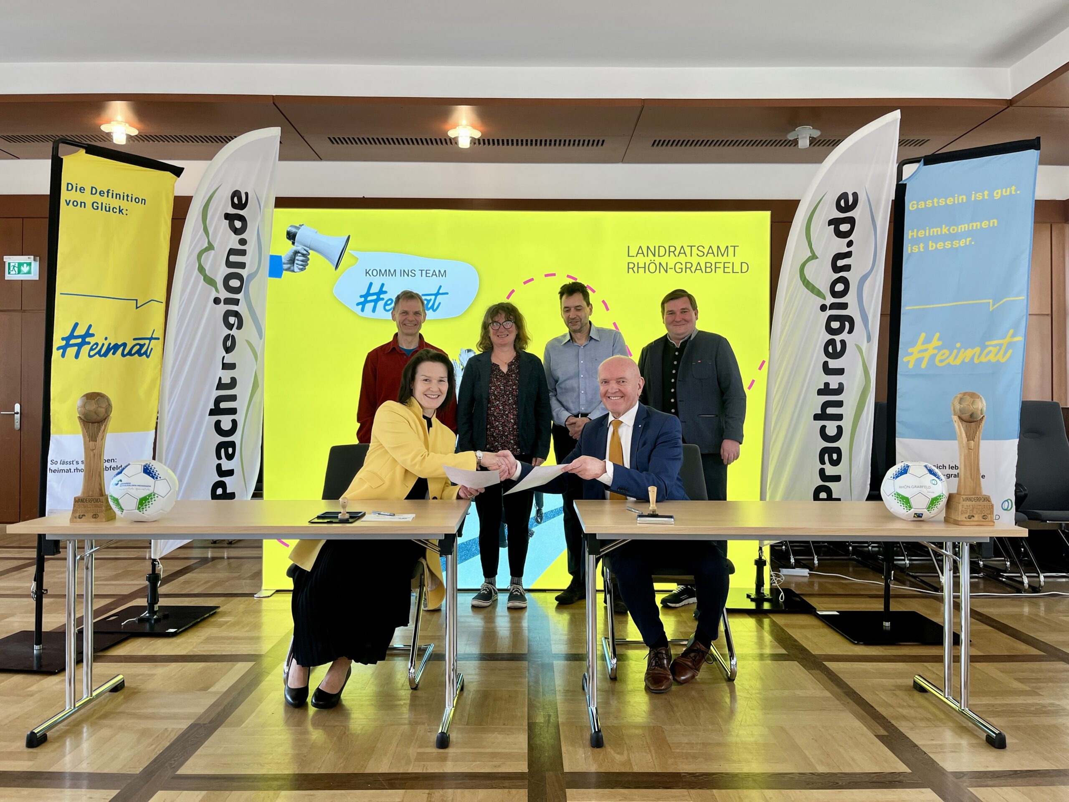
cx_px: 534
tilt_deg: +2.4
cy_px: 401
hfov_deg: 67.3
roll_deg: +0.5
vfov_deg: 53.1
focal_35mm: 26
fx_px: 803
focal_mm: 5.1
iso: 40
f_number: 1.6
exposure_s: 1/100
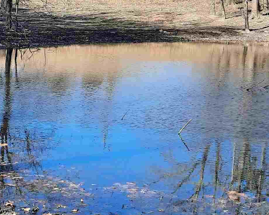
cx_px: 38
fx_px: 645
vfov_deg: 18.9
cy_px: 63
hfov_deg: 23.1
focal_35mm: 81
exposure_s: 1/375
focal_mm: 4.6
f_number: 2
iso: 32
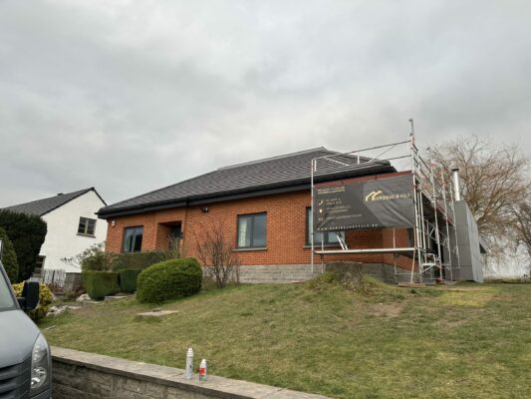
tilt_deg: +14.9
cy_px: 200
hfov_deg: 71.6
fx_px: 368
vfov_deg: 56.8
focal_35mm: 24
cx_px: 266
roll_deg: -0.8
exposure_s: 1/406
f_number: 1.78
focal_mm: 6.86
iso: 80
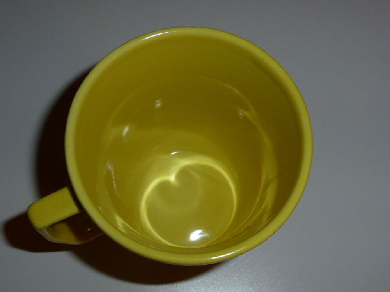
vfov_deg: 27.5
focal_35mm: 53
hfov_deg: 36.2
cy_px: 146
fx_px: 597
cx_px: 195
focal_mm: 9
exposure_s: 1/60
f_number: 4.4
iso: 200
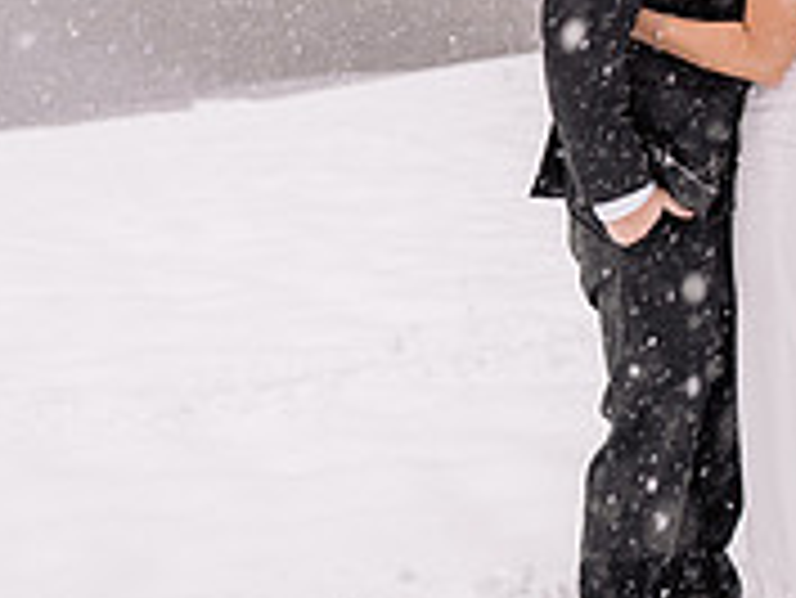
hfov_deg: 17.2
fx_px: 2554
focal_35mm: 111
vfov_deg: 13.1
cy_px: -83
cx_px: 836
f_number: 2.5
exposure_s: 1/200
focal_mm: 35
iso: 100
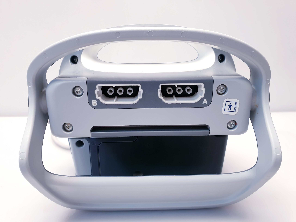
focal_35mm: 26
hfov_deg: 67.3
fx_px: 222
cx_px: 148
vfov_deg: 53.1
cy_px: 111
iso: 100
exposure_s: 1/50
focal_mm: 4.3
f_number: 2.4
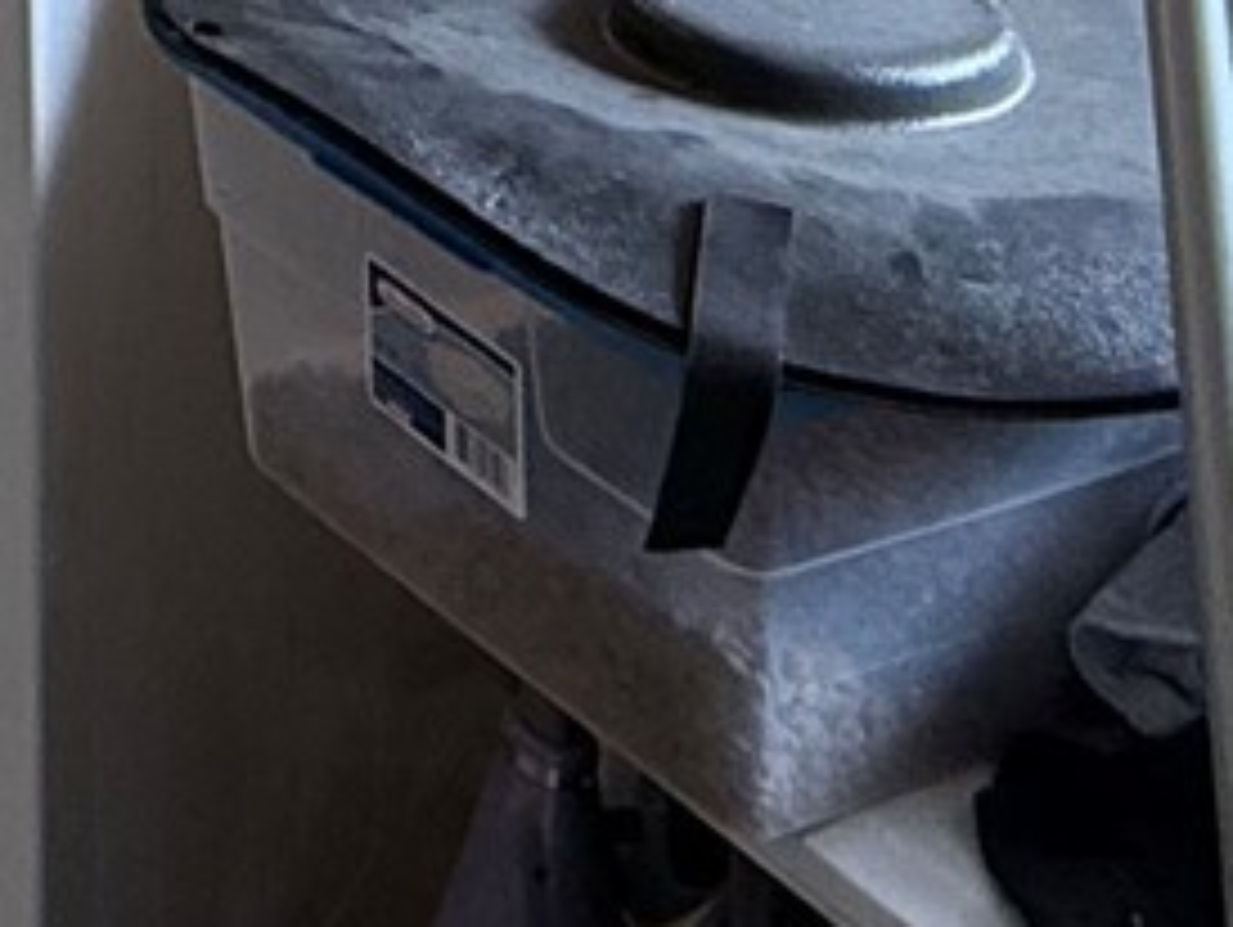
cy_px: -1512
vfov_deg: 11.5
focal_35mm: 98
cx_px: -760
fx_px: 3494
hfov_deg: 17.4
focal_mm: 2.22
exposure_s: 1/120
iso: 320
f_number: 2.2
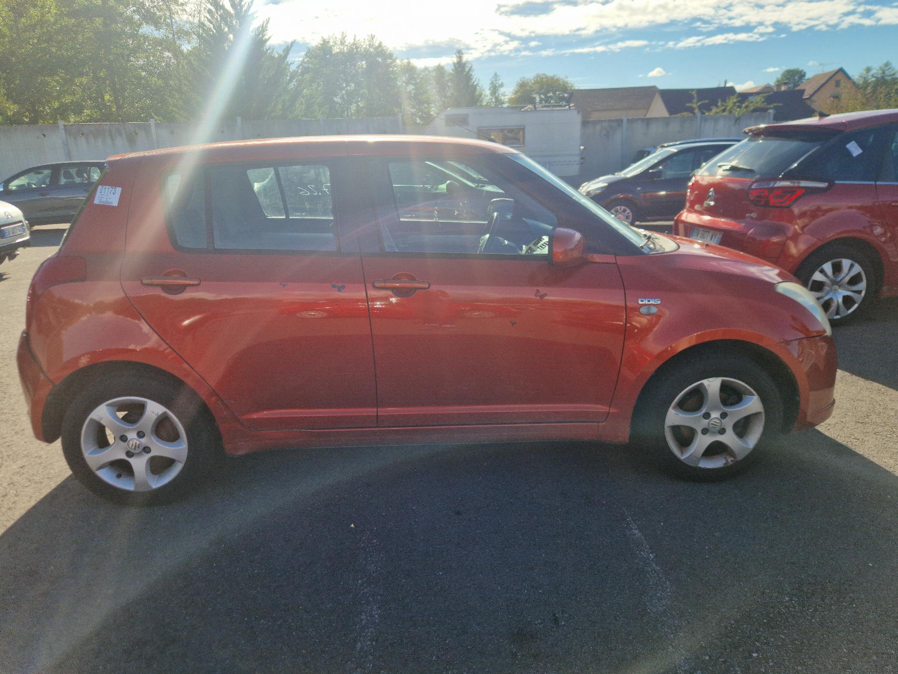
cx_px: 449
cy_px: 337
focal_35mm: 23
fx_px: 597
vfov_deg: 58.9
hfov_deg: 73.9
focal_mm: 5.4
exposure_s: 1/1250
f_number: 1.8
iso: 50
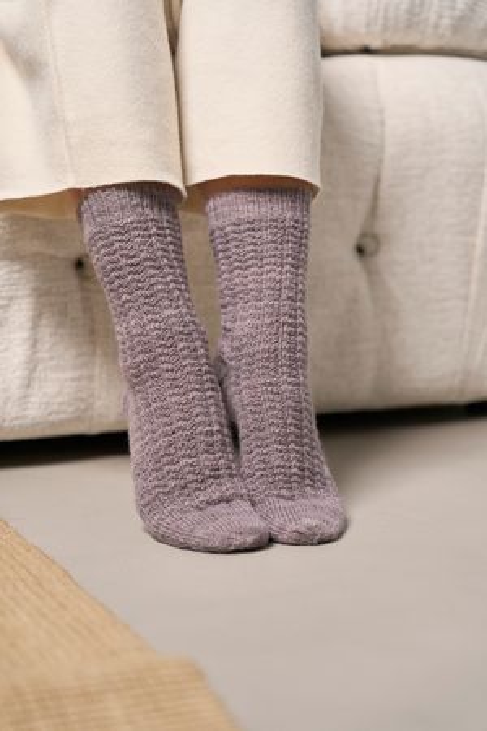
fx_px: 1420
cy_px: 366
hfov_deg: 19.5
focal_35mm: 70
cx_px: 244
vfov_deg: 28.8
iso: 200
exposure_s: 1/125
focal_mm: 70
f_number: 2.8
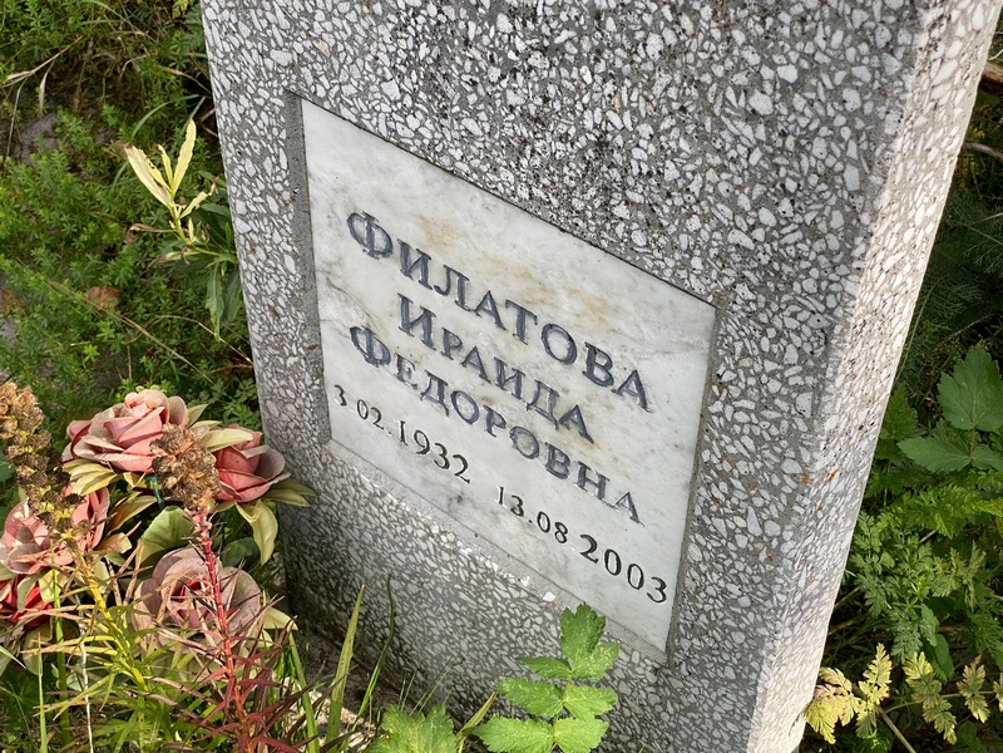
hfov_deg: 36.8
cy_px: 376
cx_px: 502
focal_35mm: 52
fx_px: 1507
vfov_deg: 28.0
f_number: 2
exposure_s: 1/400
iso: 20
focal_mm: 6
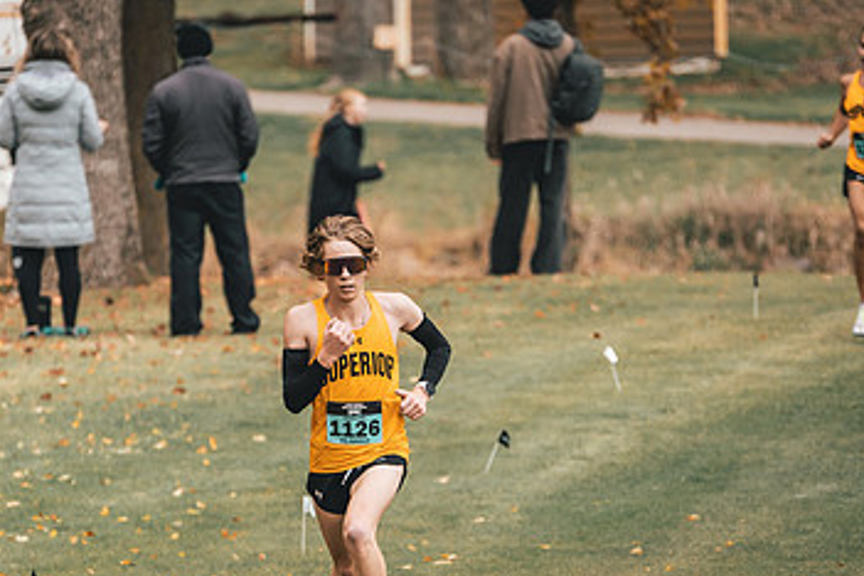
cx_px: 350
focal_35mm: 722
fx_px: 17327
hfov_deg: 2.9
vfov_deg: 1.9
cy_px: 508
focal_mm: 378
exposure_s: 1/800
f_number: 6.3
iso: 400
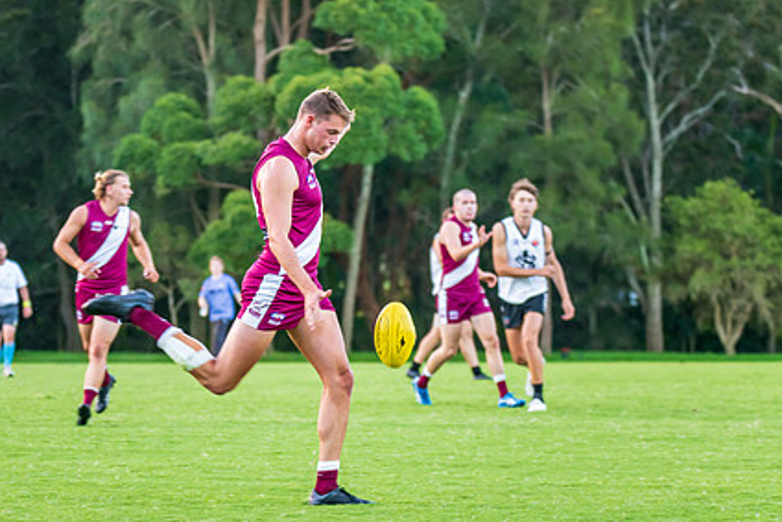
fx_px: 4454
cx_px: 295
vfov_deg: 6.7
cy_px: 259
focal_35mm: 205
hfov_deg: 10.0
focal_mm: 150
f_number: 5.6
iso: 1600
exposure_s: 1/200
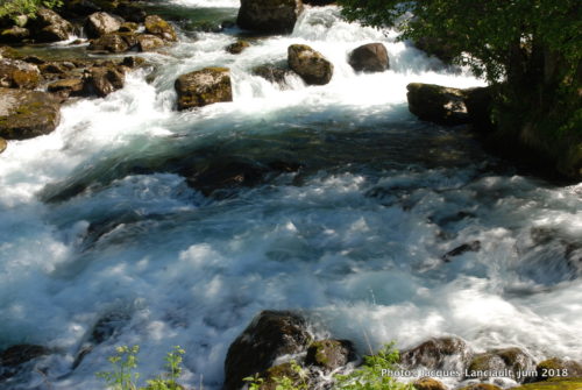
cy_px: 195
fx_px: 656
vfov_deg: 33.1
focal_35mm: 40
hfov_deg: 47.9
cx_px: 291
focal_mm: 27
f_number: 16
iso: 100
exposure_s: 1/30
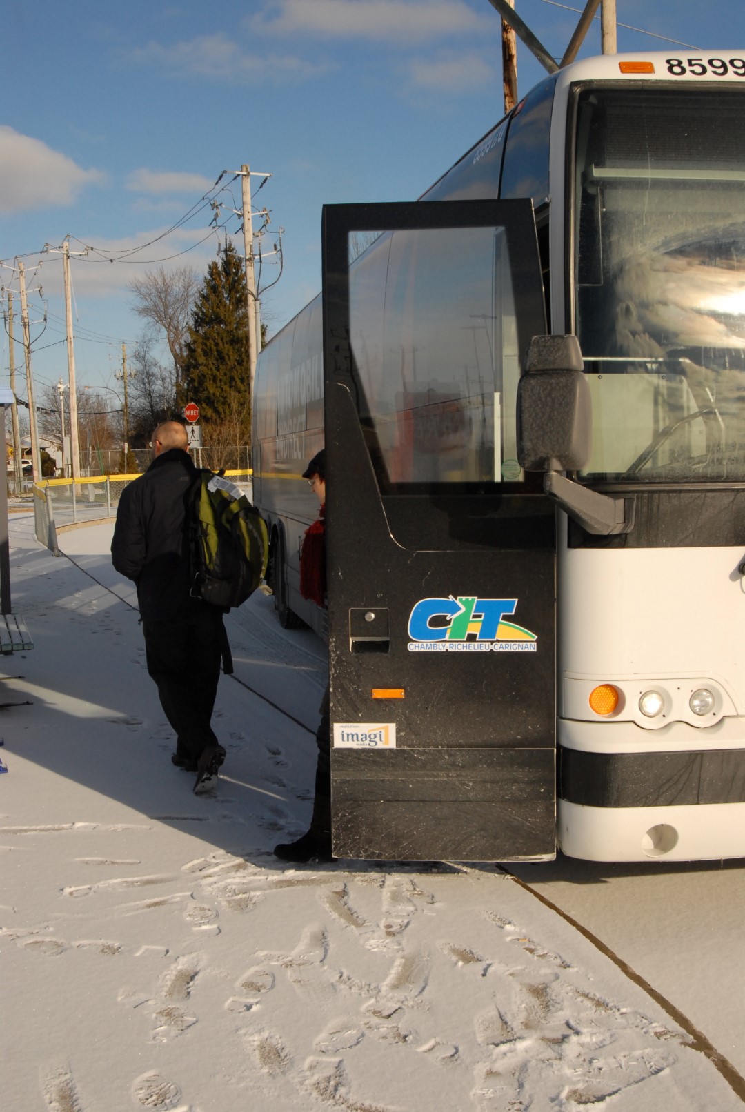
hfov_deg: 30.0
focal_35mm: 45
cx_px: 372
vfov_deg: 43.6
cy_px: 556
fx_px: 1393
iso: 400
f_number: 14
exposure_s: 1/500
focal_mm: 30
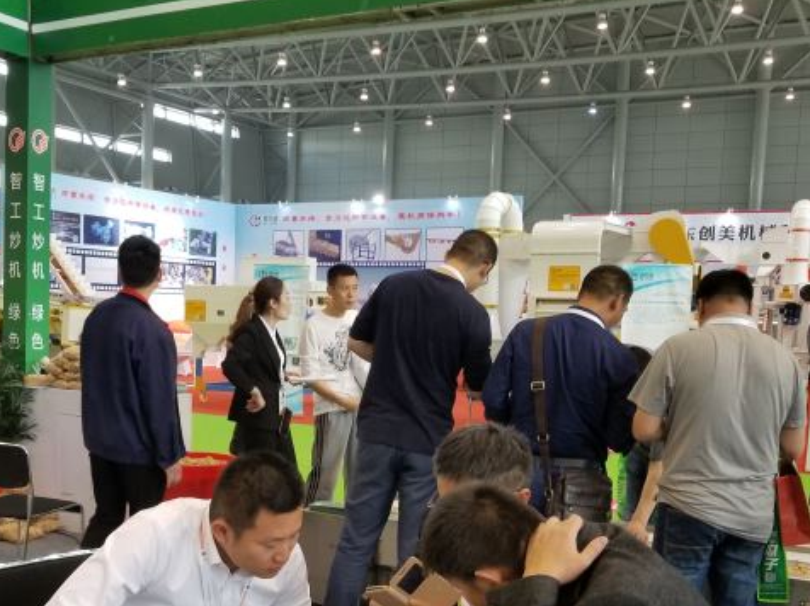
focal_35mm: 41
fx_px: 958
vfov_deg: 34.7
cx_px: 334
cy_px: 405
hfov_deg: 45.6
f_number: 1.7
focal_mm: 4.25
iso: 320
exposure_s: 1/100
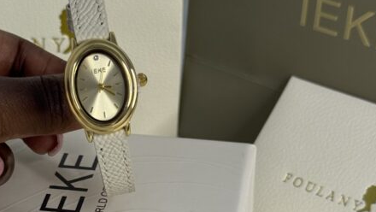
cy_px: 216
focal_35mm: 95
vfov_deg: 12.6
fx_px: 948
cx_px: 126
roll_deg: +1.1
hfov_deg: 22.4
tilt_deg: -35.8
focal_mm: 6.76
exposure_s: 1/266
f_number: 1.78
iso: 64
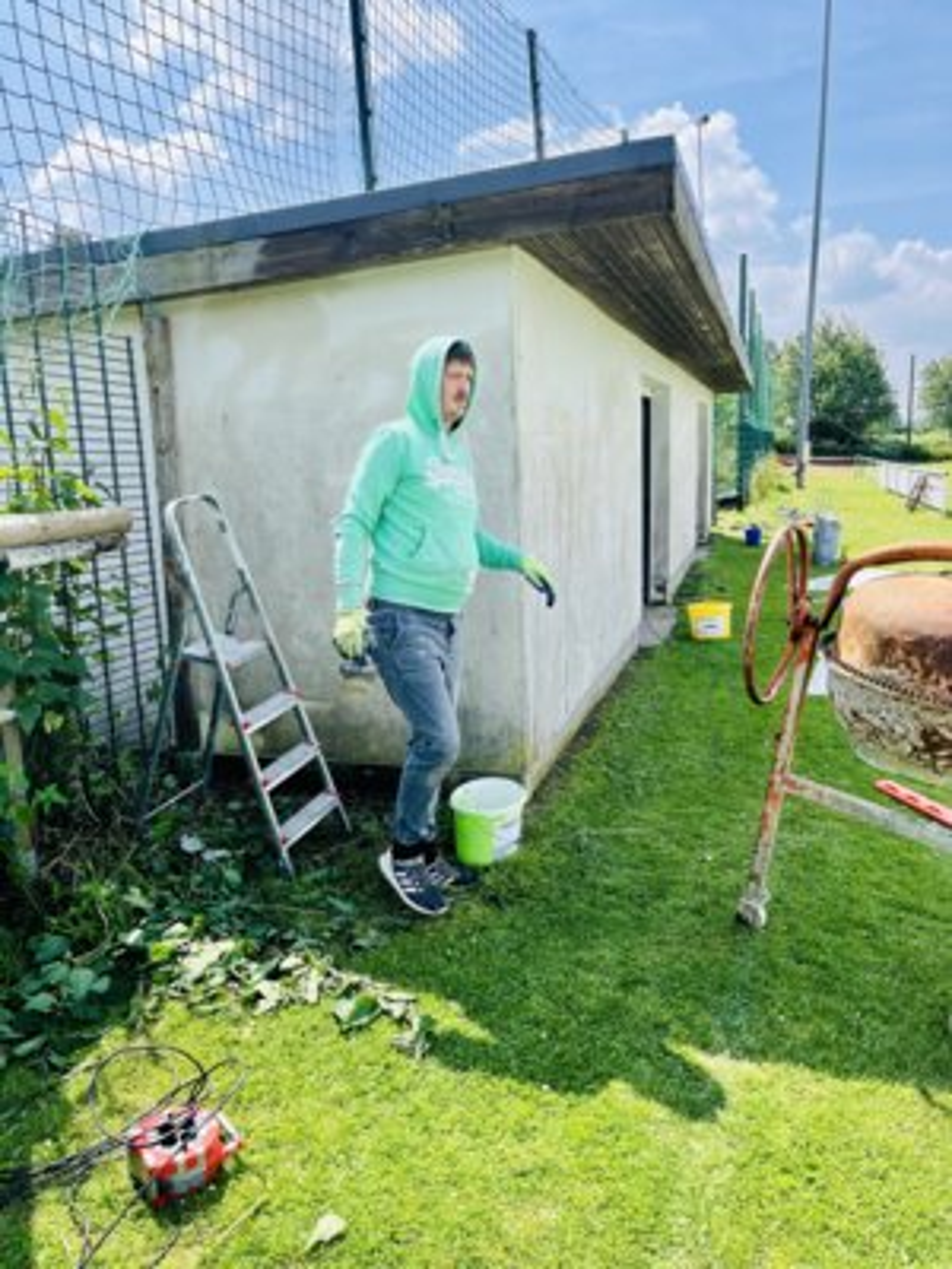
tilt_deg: -10.8
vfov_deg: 67.3
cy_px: 634
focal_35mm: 26
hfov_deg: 53.1
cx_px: 476
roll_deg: +1.7
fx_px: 953
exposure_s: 1/1536
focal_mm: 5.1
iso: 50
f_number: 1.6
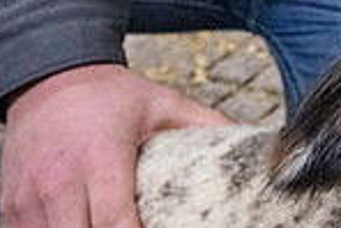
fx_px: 521
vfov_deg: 20.6
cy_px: -126
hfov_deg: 24.3
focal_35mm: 55
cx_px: 560
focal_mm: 14
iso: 8000
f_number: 4
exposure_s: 1/500
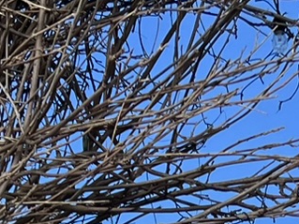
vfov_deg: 7.9
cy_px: 613
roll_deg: -1.6
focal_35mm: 167
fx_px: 1442
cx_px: 339
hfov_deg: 11.6
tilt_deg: +3.4
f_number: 1.5
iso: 50
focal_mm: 5.7
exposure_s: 1/2994
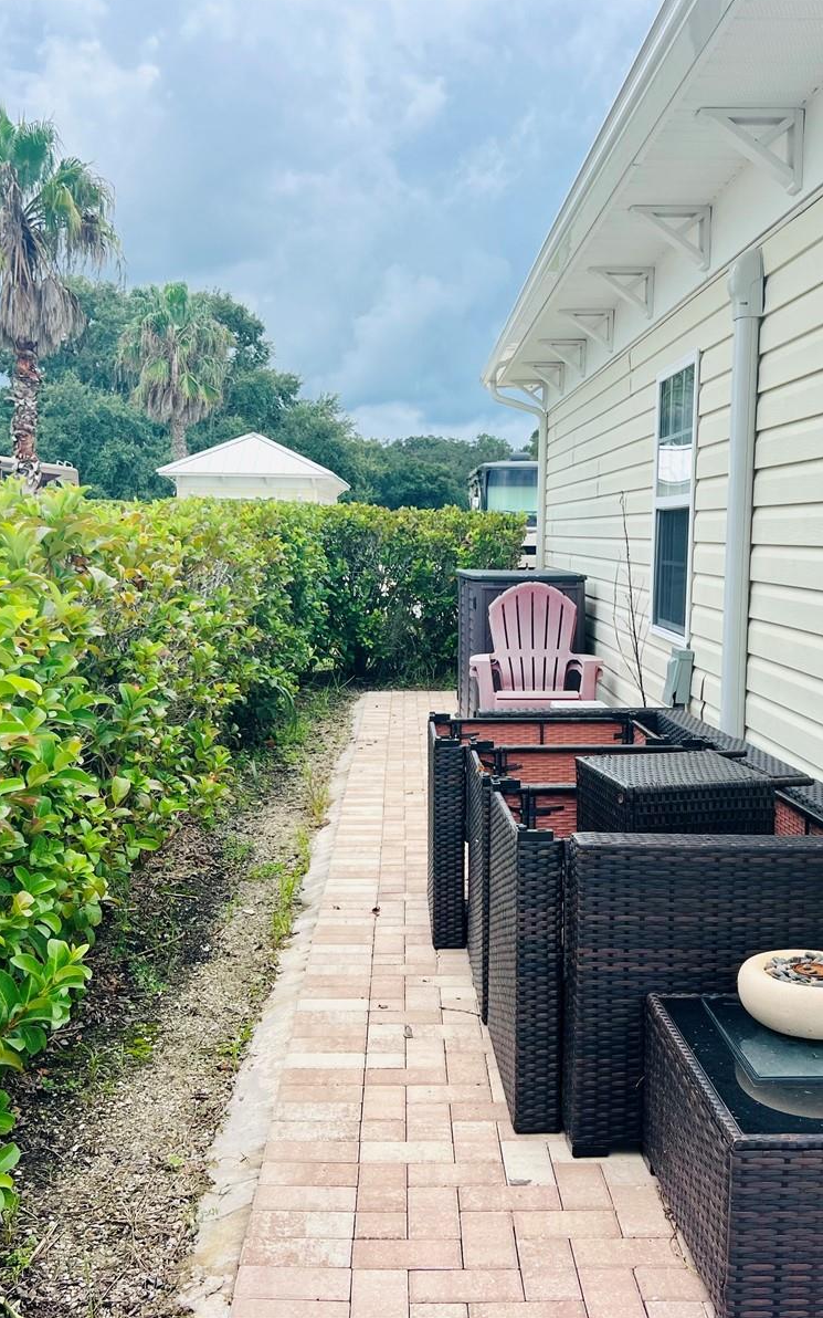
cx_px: 435
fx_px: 1328
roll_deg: -1.1
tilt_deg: -6.6
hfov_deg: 34.4
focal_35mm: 37
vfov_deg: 52.7
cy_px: 656
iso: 50
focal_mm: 5.7
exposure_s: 1/1698
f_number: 1.5
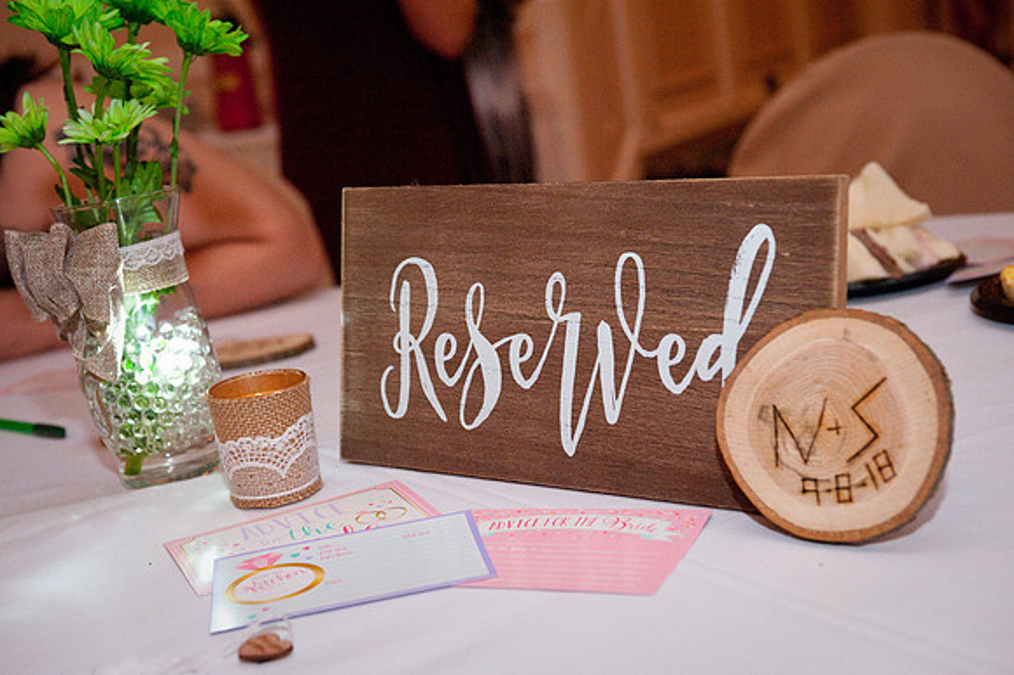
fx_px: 1576
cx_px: 507
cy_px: 338
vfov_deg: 24.2
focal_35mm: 56
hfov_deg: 35.7
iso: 3200
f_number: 5.6
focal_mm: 56
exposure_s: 1/125
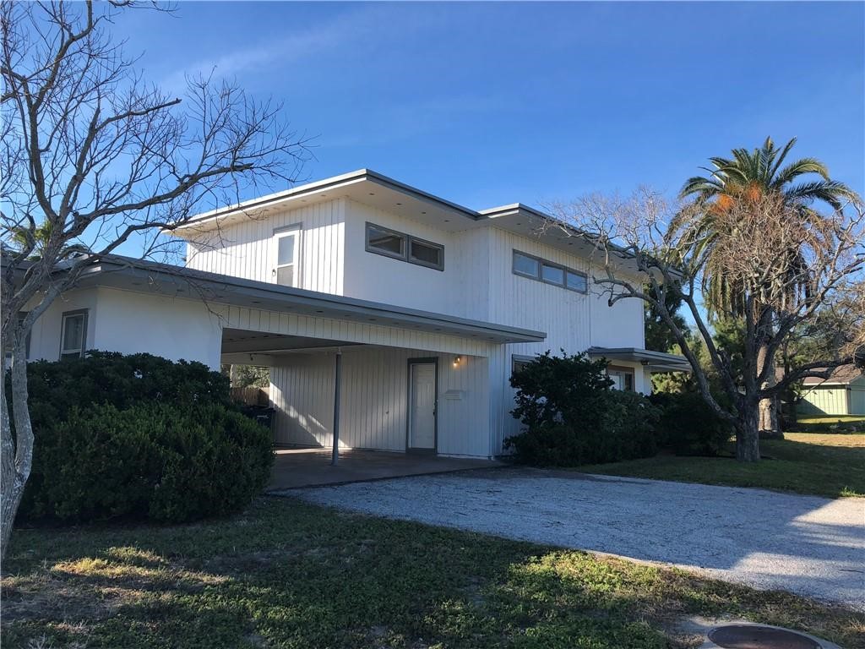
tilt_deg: +6.2
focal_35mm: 28
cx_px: 432
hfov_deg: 63.4
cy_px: 324
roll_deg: -1.1
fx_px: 700
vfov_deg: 49.7
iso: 20
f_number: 1.8
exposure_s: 1/1000
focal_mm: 3.99
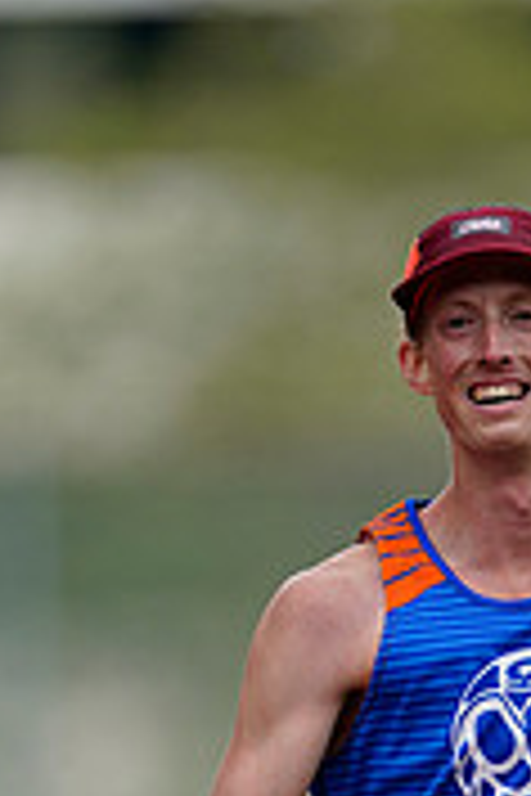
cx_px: 472
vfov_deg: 1.3
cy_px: 994
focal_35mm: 1528
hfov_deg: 0.9
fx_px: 33804
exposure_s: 1/640
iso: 320
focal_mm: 600
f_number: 4
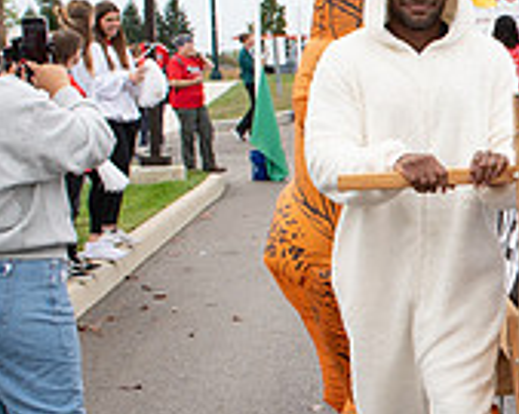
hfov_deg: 15.6
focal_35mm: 111
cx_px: 837
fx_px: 1704
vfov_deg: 13.9
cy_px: 215
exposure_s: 1/200
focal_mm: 24
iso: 640
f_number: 10
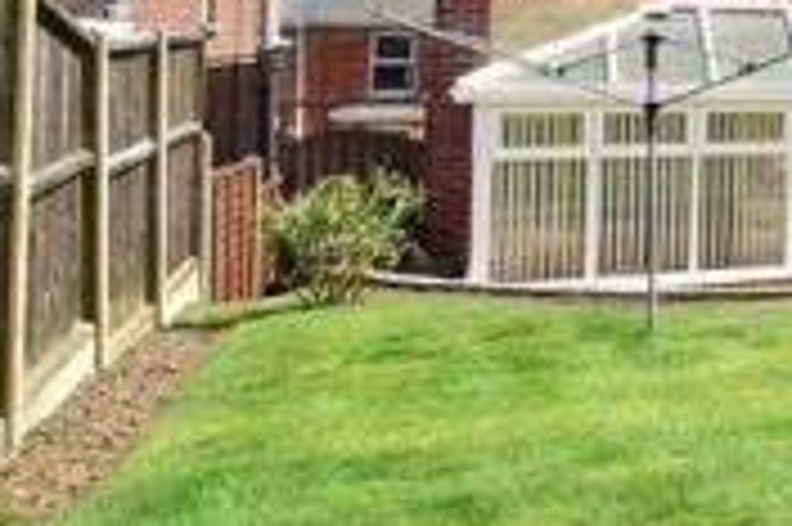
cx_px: 1444
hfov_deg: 21.6
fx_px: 1231
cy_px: 16
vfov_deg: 23.3
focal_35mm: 56
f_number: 9
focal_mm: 10
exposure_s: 1/320
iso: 200
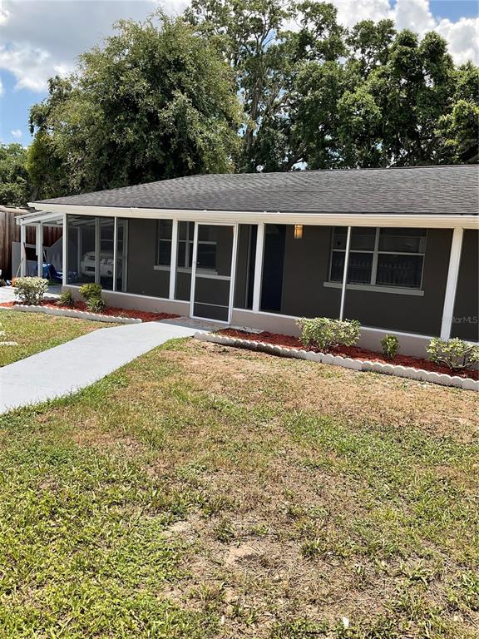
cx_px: 240
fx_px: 535
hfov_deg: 48.2
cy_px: 320
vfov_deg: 61.7
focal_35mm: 29
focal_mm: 3
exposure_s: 1/1279
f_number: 1.8
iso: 16
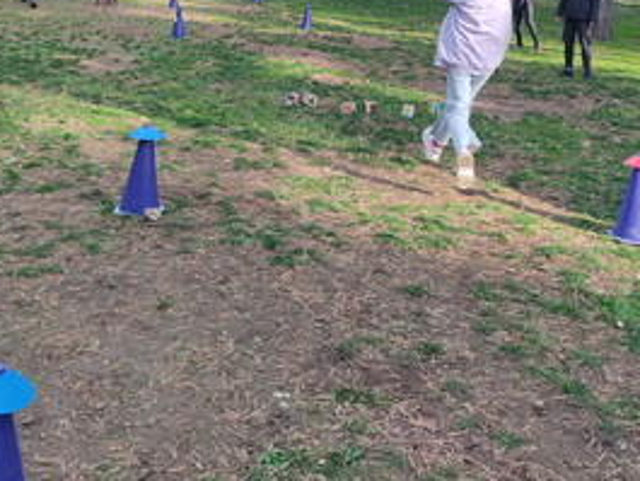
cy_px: 50
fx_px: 906
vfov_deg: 28.6
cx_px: 316
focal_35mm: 49
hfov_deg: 38.9
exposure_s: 1/206
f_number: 1.79
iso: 100
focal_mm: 4.74
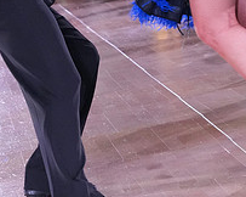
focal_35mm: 298
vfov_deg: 5.2
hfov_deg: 6.5
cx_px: 123
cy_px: -62
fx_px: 2168
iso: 6400
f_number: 6.3
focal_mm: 74
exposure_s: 1/250
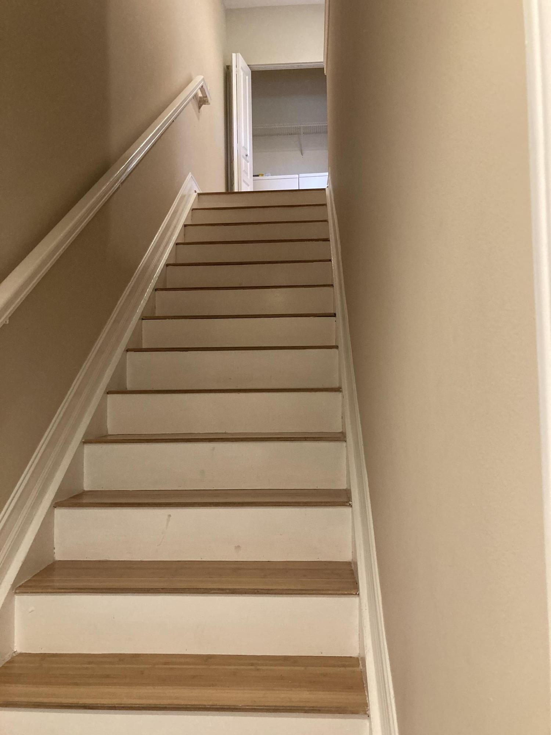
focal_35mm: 28
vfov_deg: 63.4
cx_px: 276
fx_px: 594
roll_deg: +1.8
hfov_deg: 49.7
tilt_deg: +4.4
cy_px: 368
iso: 320
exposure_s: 1/60
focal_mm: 3.99
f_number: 1.8
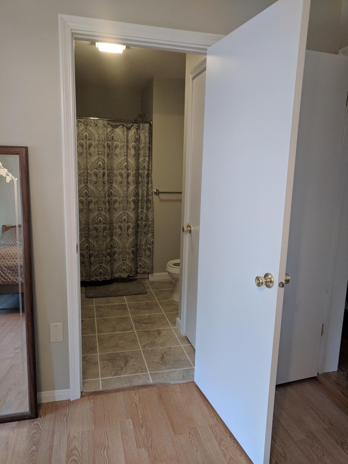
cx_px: 174
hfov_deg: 53.1
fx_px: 349
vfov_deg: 67.3
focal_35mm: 26
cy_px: 232
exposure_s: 1/60
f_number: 2
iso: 399
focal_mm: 4.67
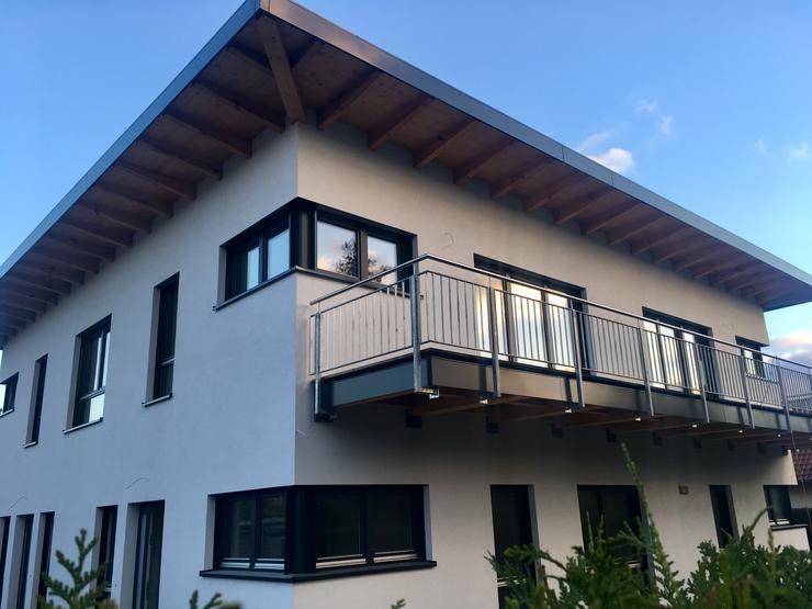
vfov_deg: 48.2
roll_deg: +2.4
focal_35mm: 29
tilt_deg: +15.9
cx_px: 406
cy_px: 304
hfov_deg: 61.7
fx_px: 680
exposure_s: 1/126
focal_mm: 4.15
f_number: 2.2
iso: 25
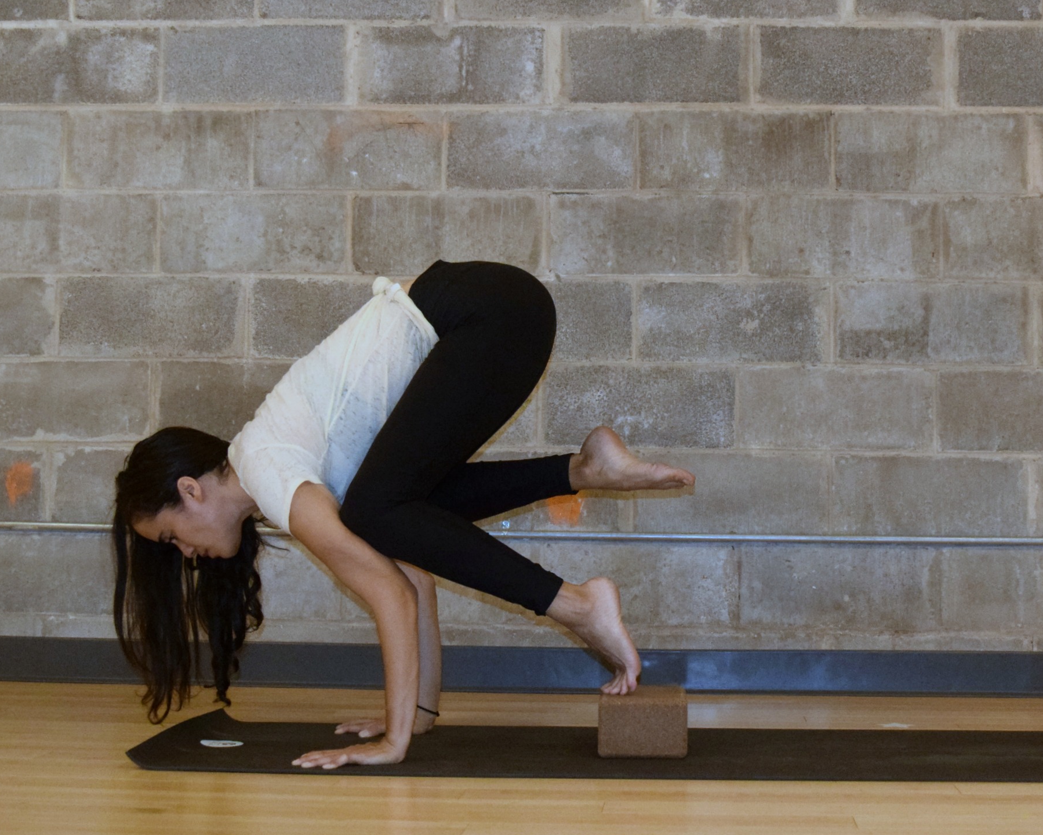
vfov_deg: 37.7
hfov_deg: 46.0
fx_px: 1222
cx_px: 632
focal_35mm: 40
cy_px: 422
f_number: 3.8
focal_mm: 23
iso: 3200
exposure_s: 1/25
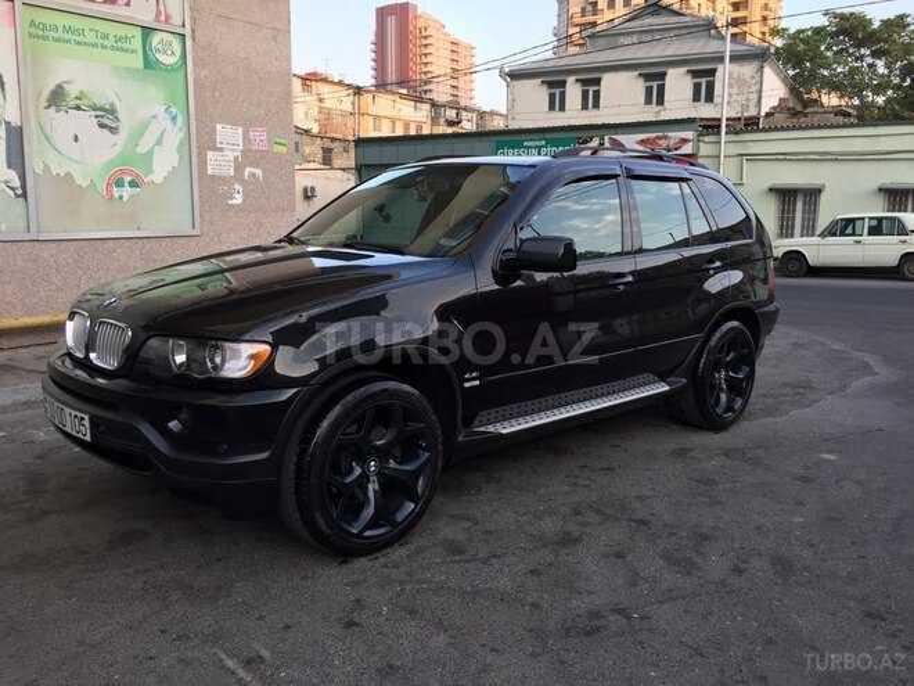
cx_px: 457
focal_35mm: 29
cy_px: 343
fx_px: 766
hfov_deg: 61.7
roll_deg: -2.2
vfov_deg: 48.2
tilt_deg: -8.4
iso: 32
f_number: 2.2
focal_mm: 4.15
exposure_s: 1/100
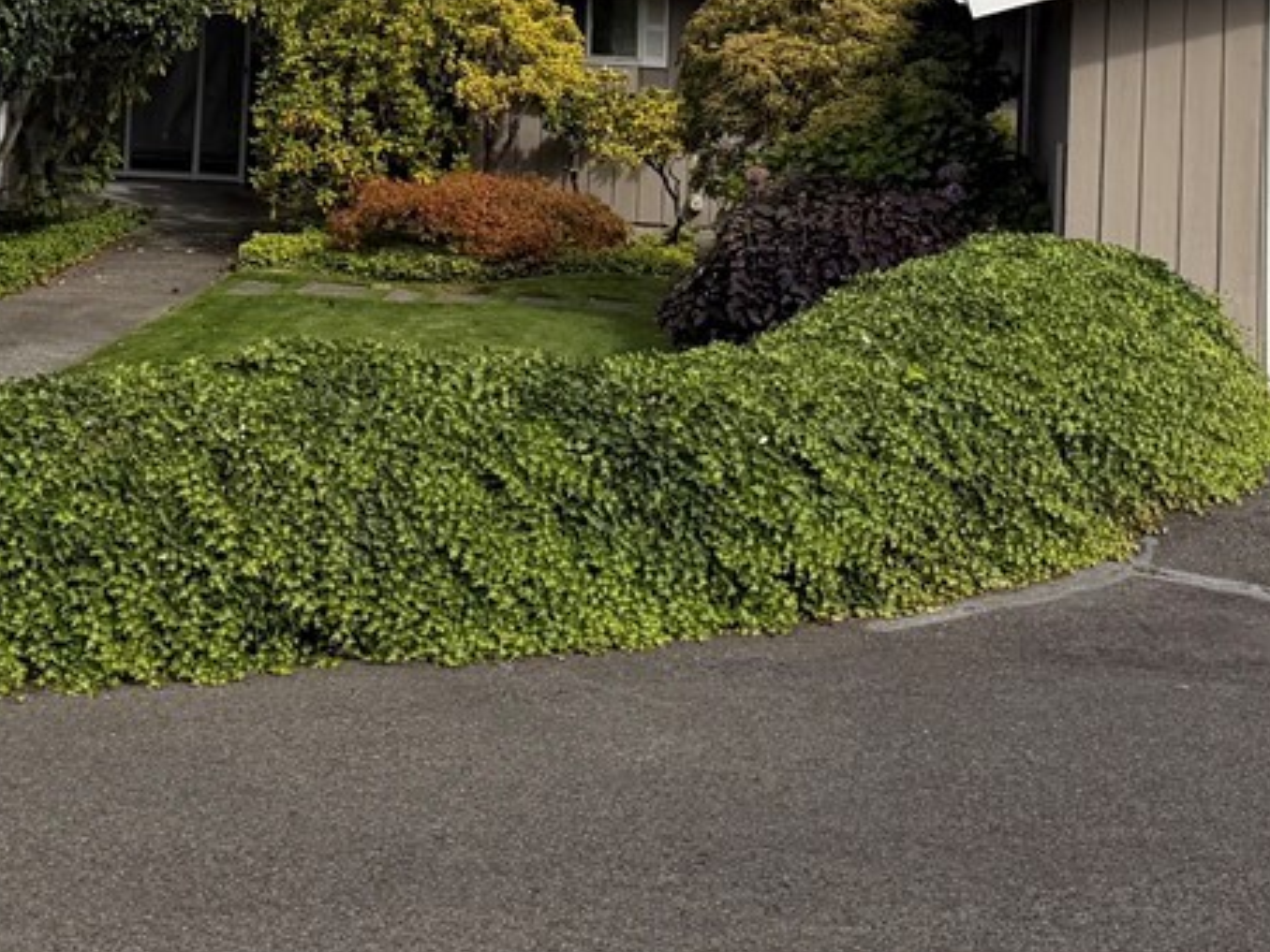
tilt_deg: +3.5
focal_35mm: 85
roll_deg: -2.1
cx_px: 452
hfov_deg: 22.9
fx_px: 3119
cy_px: -376
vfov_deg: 16.2
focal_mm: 6.76
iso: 80
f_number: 1.78
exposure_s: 1/5714
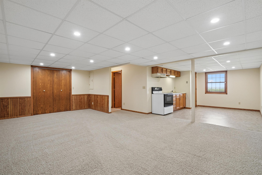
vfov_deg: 73.7
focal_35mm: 16
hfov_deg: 96.7
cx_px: 131
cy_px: 88
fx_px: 116
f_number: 10
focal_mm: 16
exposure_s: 1/20
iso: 800
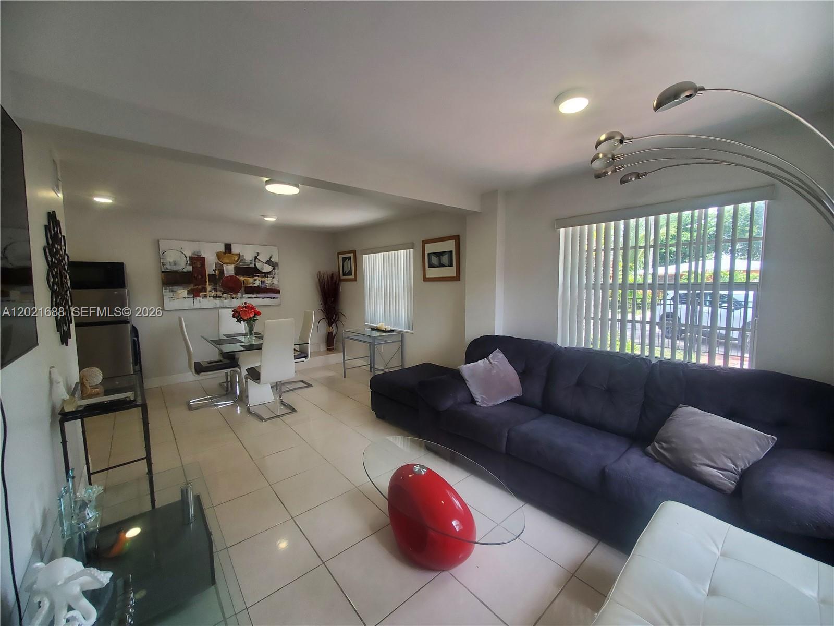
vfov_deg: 89.9
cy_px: 313
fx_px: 313
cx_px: 417
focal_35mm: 13
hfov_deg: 106.2
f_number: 2.2
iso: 100
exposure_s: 1/60
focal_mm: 1.8
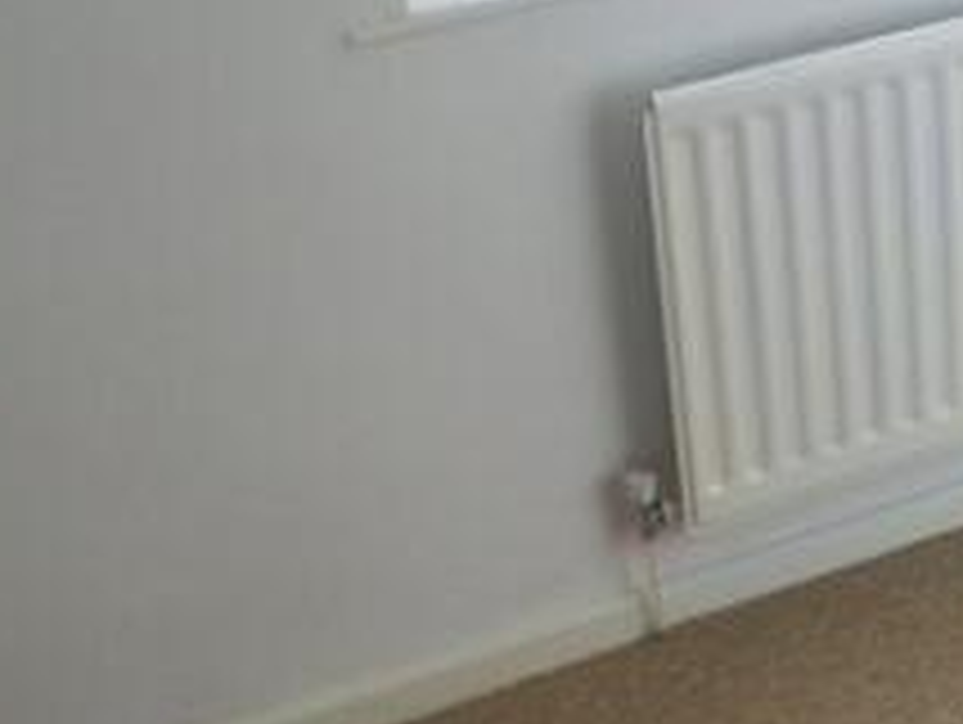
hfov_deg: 21.4
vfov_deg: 16.8
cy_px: 605
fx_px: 2423
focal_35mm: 87
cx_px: 1037
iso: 64
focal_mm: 5.7
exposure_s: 1/200
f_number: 2.8
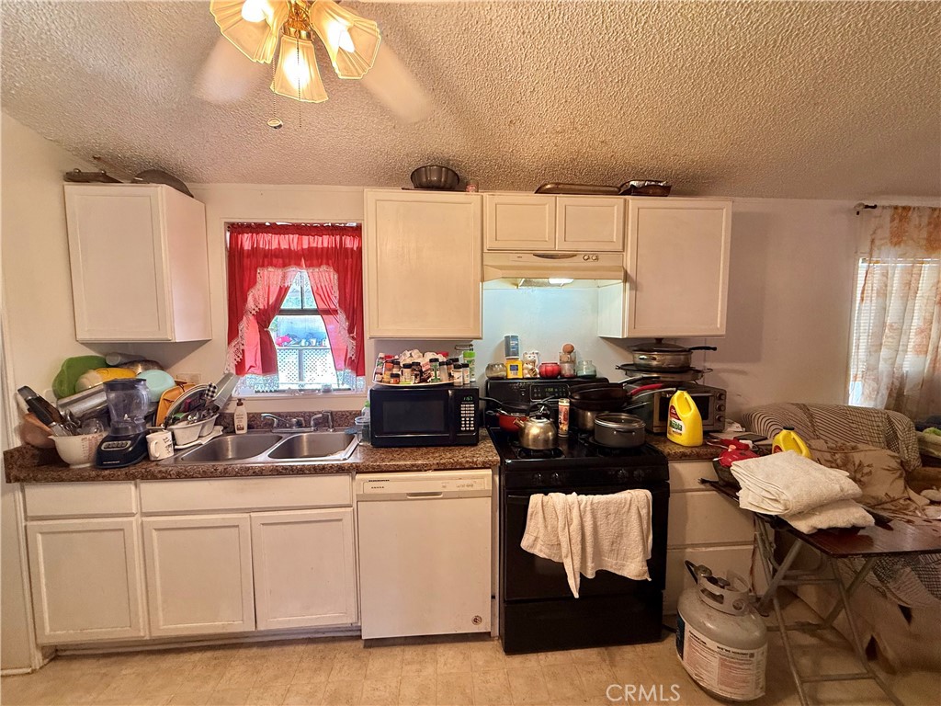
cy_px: 353
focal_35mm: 14
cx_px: 470
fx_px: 381
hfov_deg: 102.1
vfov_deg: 85.7
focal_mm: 2.22
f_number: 2.2
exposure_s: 1/60
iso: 200
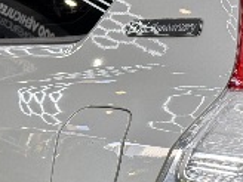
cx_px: 298
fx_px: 856
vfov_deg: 12.1
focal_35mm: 122
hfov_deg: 15.5
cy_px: 104
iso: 64
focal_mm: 6.76
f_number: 1.78
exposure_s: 1/100
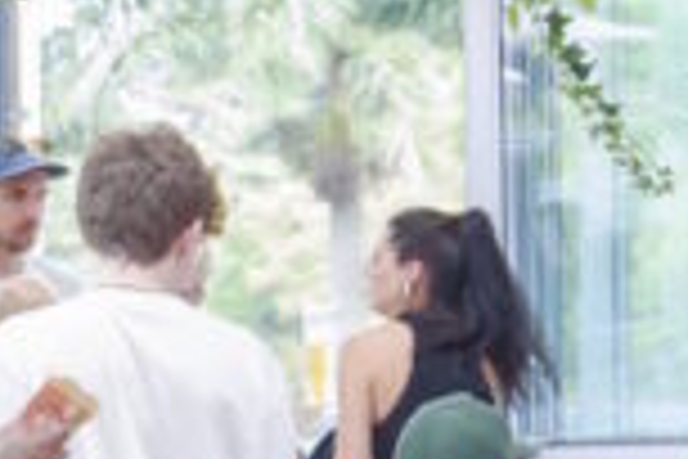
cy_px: 698
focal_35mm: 375
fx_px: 7166
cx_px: -405
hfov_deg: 5.4
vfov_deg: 3.7
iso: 2000
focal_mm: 56
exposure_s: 1/200
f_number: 8
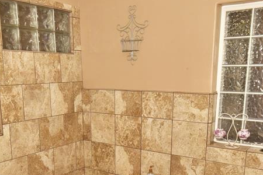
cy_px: 140
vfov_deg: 31.8
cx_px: 115
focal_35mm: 41
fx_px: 300
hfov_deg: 47.3
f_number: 18
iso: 400
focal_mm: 18
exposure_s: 1/60
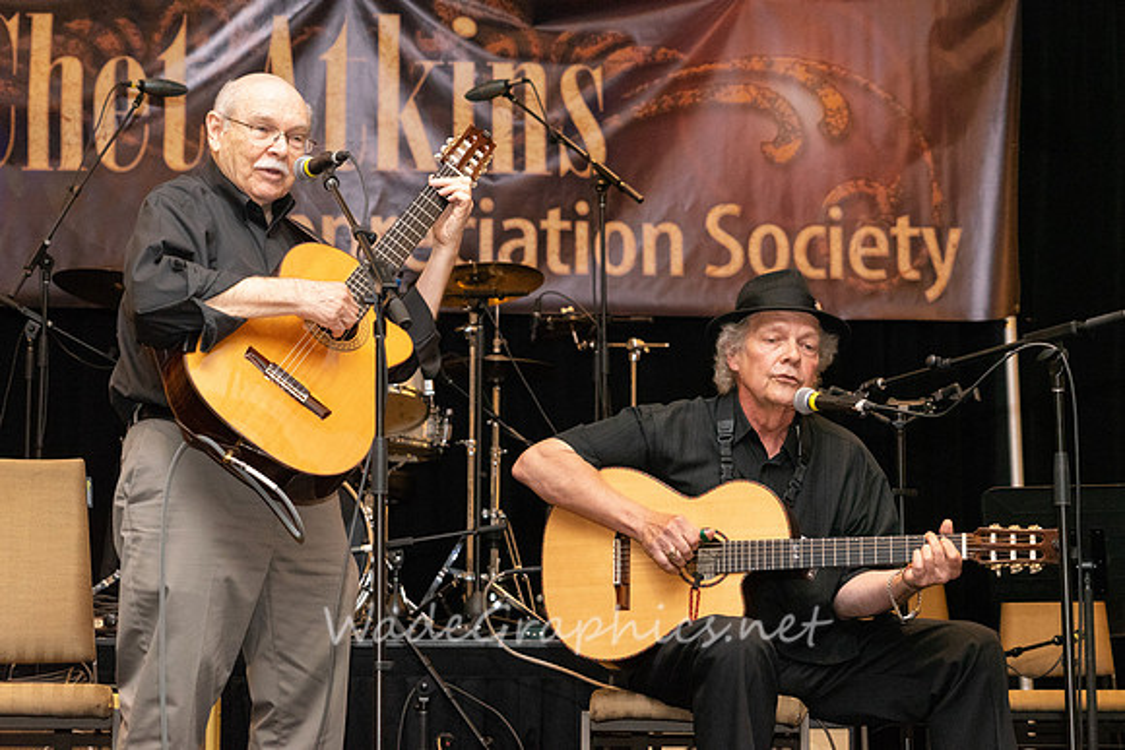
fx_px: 2657
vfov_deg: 16.1
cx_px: 562
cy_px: 375
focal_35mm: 85
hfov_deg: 23.9
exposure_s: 1/200
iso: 6400
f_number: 6.3
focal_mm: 85
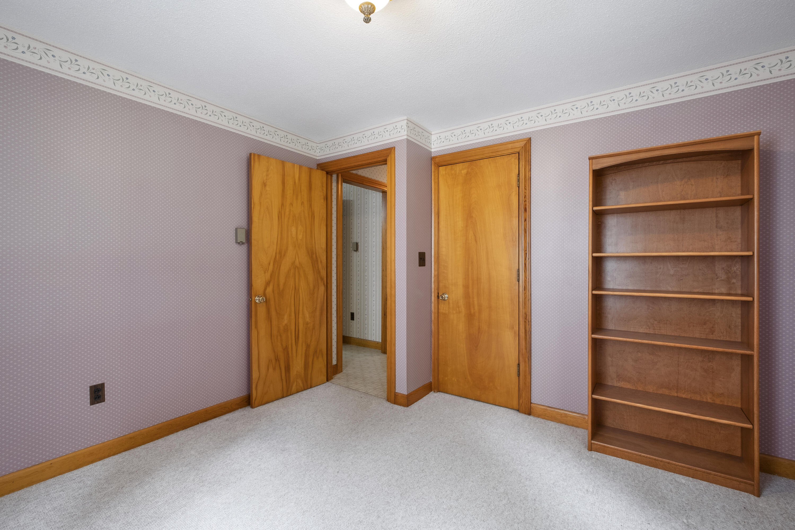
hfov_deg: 100.4
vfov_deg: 77.3
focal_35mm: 15
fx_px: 331
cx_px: 398
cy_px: 265
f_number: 8
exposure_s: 1/4
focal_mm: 10
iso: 320
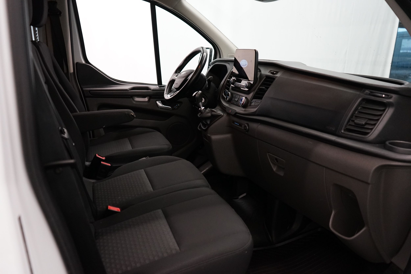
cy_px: 137
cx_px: 206
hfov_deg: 65.5
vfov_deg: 46.4
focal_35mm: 28
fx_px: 320
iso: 2500
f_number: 3.5
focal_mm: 28
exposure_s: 1/160
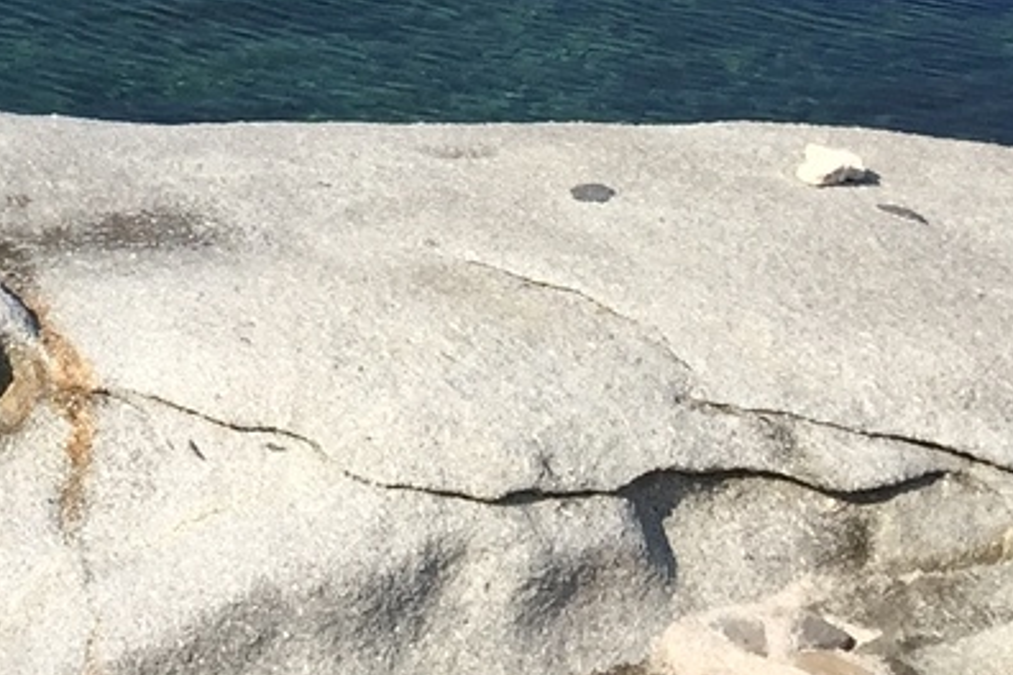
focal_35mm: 122
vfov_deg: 10.1
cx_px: -215
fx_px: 3433
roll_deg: +0.0
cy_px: -821
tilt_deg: -2.3
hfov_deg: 16.1
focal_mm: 4.15
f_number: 2.2
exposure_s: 1/2083
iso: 32
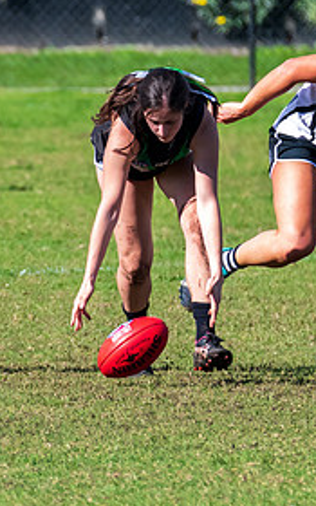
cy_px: 196
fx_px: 18216
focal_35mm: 1322
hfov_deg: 1.0
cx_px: 133
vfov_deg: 1.6
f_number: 8
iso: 800
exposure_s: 1/1600
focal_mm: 350
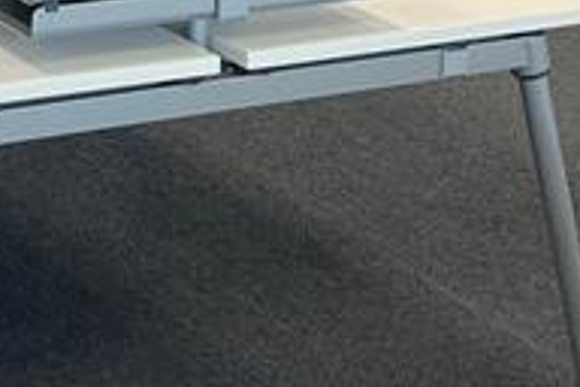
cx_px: -21
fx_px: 2320
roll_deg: -1.5
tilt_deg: -6.8
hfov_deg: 14.0
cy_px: -411
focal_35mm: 144
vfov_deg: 8.9
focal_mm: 5.7
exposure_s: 1/120
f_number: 1.5
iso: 80
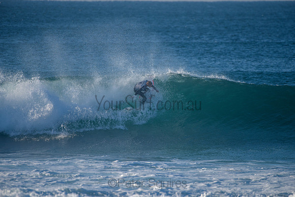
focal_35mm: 540
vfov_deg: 2.5
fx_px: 4423
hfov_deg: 3.8
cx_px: 148
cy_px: 94
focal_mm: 500
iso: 280
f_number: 5.6
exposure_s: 1/2000
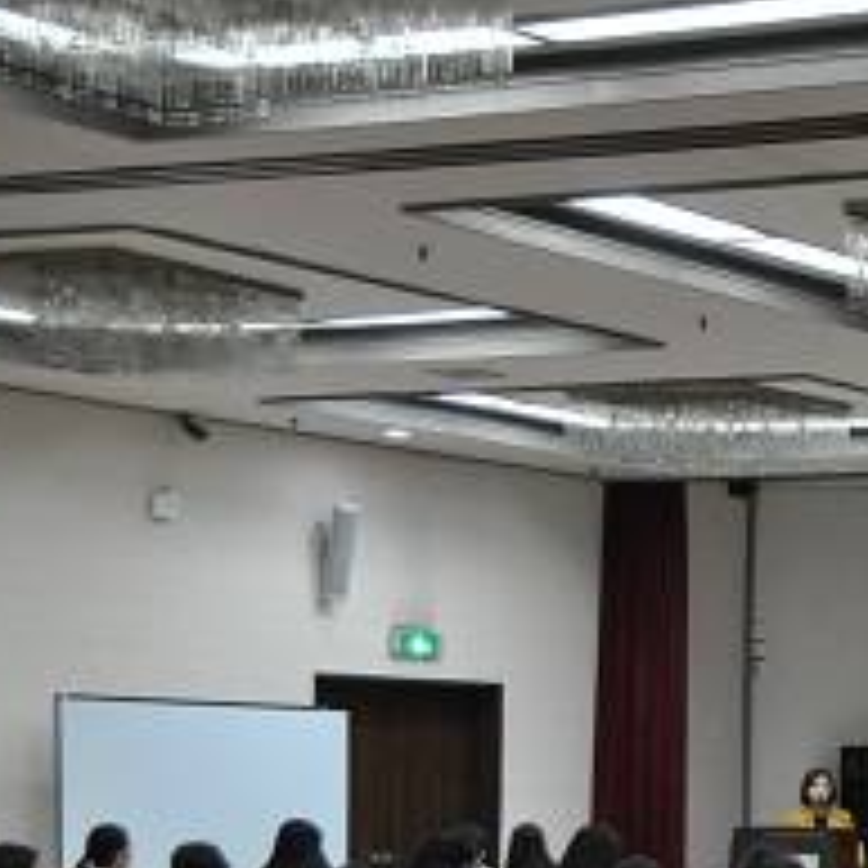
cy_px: 767
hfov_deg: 14.4
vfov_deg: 14.9
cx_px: 1102
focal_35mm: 116
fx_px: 3291
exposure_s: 1/125
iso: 1600
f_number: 5.6
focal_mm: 32
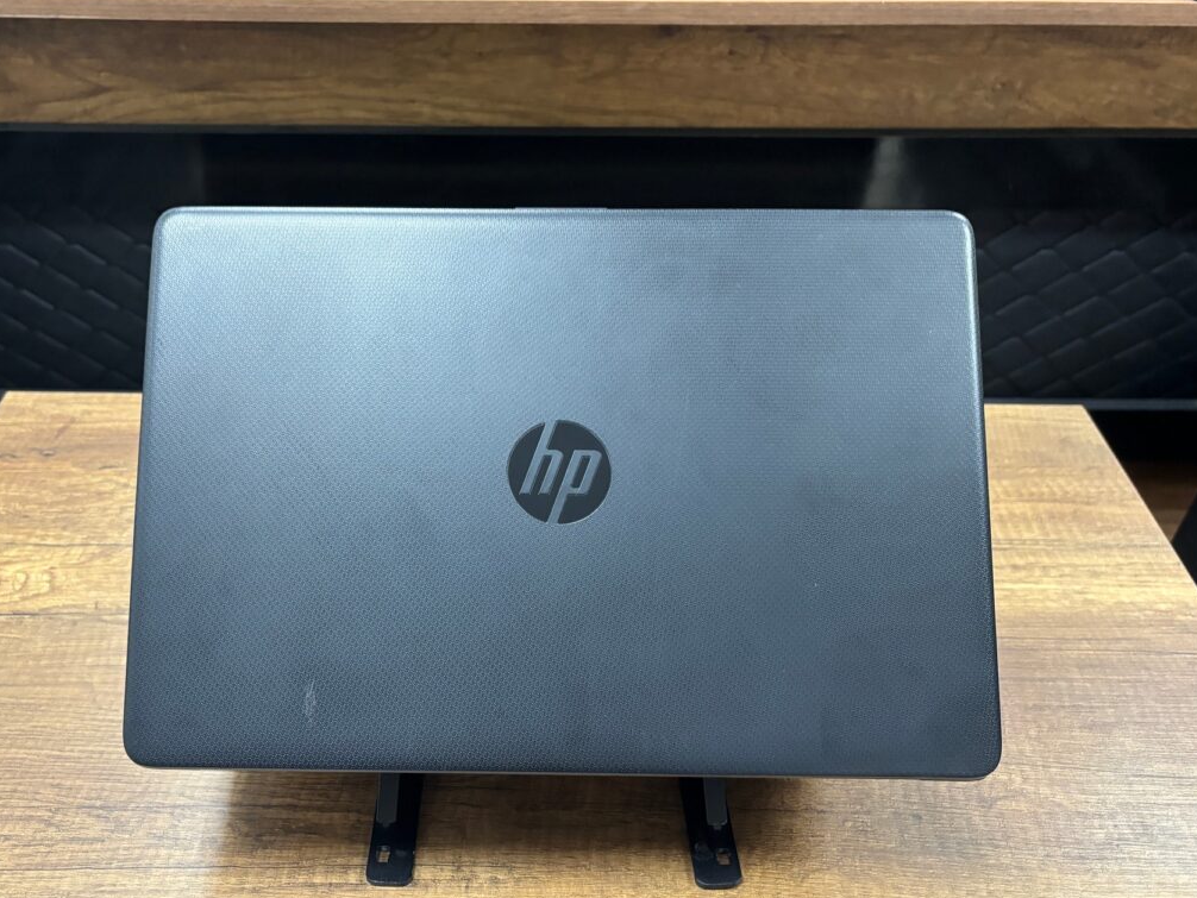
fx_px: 1072
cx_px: 518
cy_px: 450
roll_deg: -0.3
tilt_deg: -40.3
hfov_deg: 58.1
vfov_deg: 45.5
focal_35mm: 31
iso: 500
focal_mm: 5.96
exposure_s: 1/50
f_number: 1.6
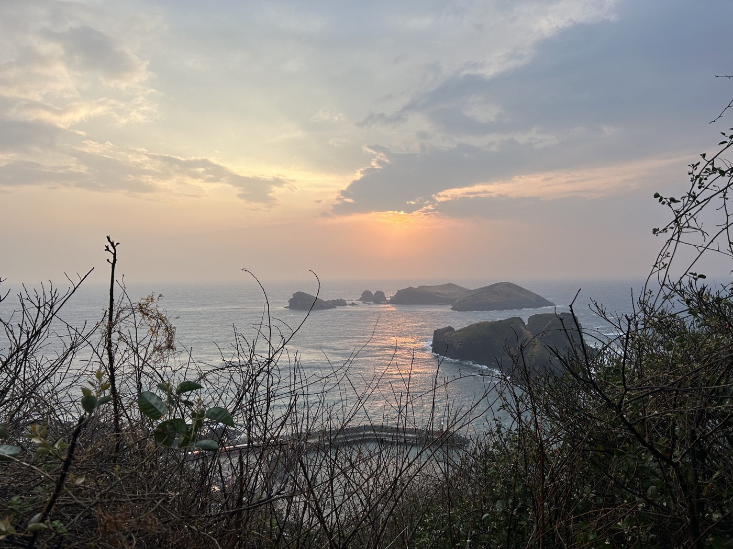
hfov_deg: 67.3
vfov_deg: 53.1
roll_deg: +0.6
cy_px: 274
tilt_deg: -1.0
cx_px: 366
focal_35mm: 26
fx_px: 551
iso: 50
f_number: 1.5
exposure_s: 1/1280
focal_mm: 5.7
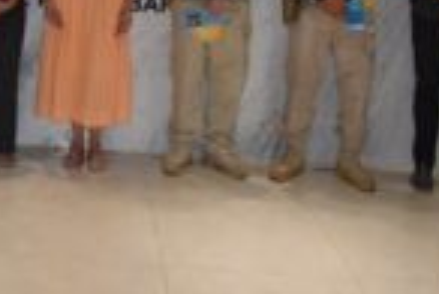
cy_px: -33
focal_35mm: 72
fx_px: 880
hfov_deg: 26.0
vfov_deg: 18.3
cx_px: -39
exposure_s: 1/60
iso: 800
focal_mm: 18
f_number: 3.5
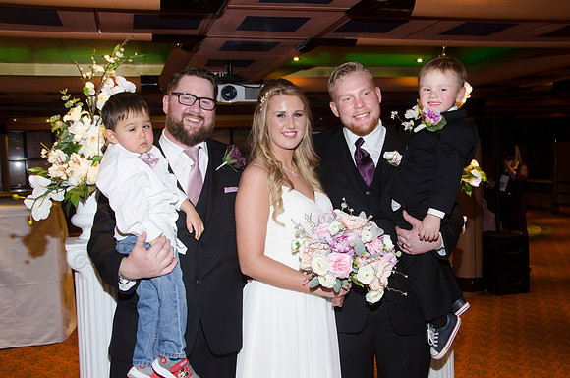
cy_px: 189
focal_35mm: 39
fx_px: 616
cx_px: 285
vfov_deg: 34.1
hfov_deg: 49.6
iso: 400
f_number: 5.6
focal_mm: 26
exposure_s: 1/60
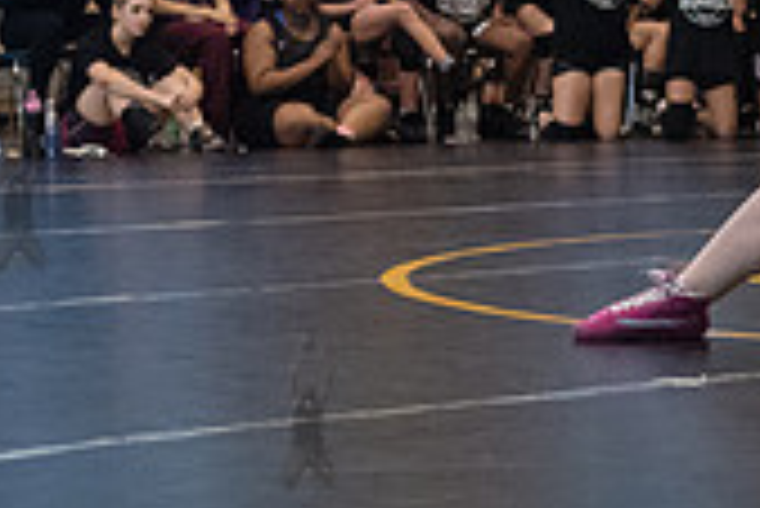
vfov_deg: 10.0
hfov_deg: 14.5
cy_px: 320
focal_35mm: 138
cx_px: 828
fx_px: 2916
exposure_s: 1/320
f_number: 4
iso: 5000
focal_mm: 35
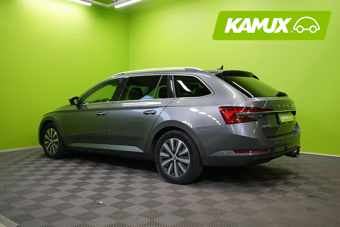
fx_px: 302
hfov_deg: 58.7
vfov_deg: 41.1
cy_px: 114
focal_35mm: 32
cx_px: 170
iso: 640
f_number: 6.3
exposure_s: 1/30
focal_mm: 32
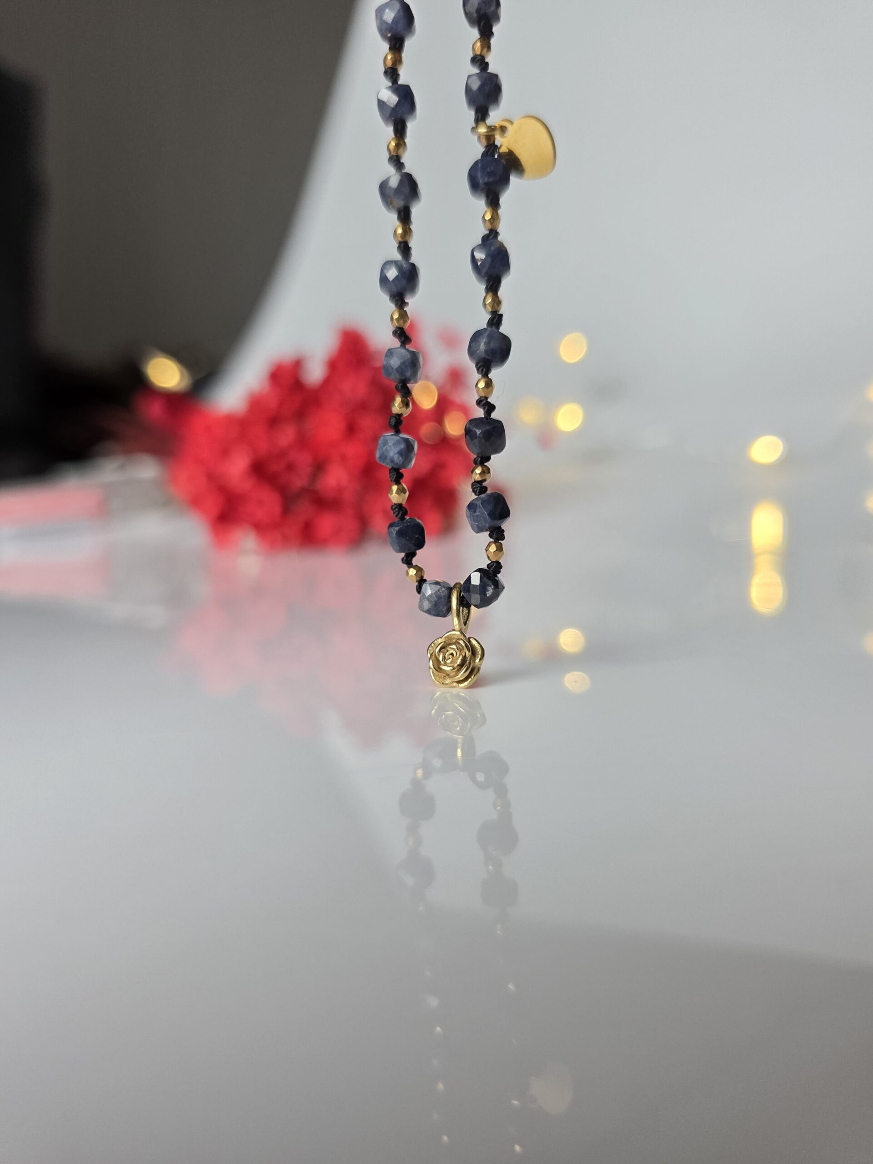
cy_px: 582
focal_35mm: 23
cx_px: 436
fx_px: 773
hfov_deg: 58.9
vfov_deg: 73.9
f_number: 1.7
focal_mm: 6.3
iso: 320
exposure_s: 1/120
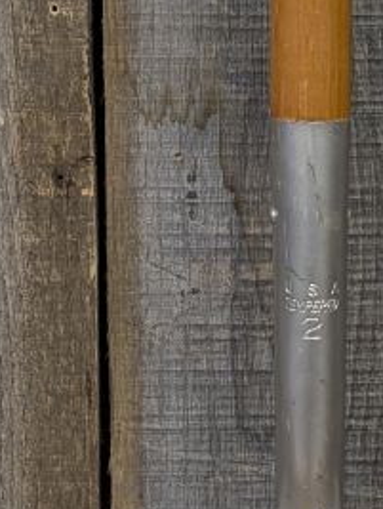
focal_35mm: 117
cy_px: 93
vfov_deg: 16.7
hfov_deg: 12.7
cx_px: 283
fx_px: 1722
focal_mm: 6.9
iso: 195
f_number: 1.68
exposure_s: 1/60
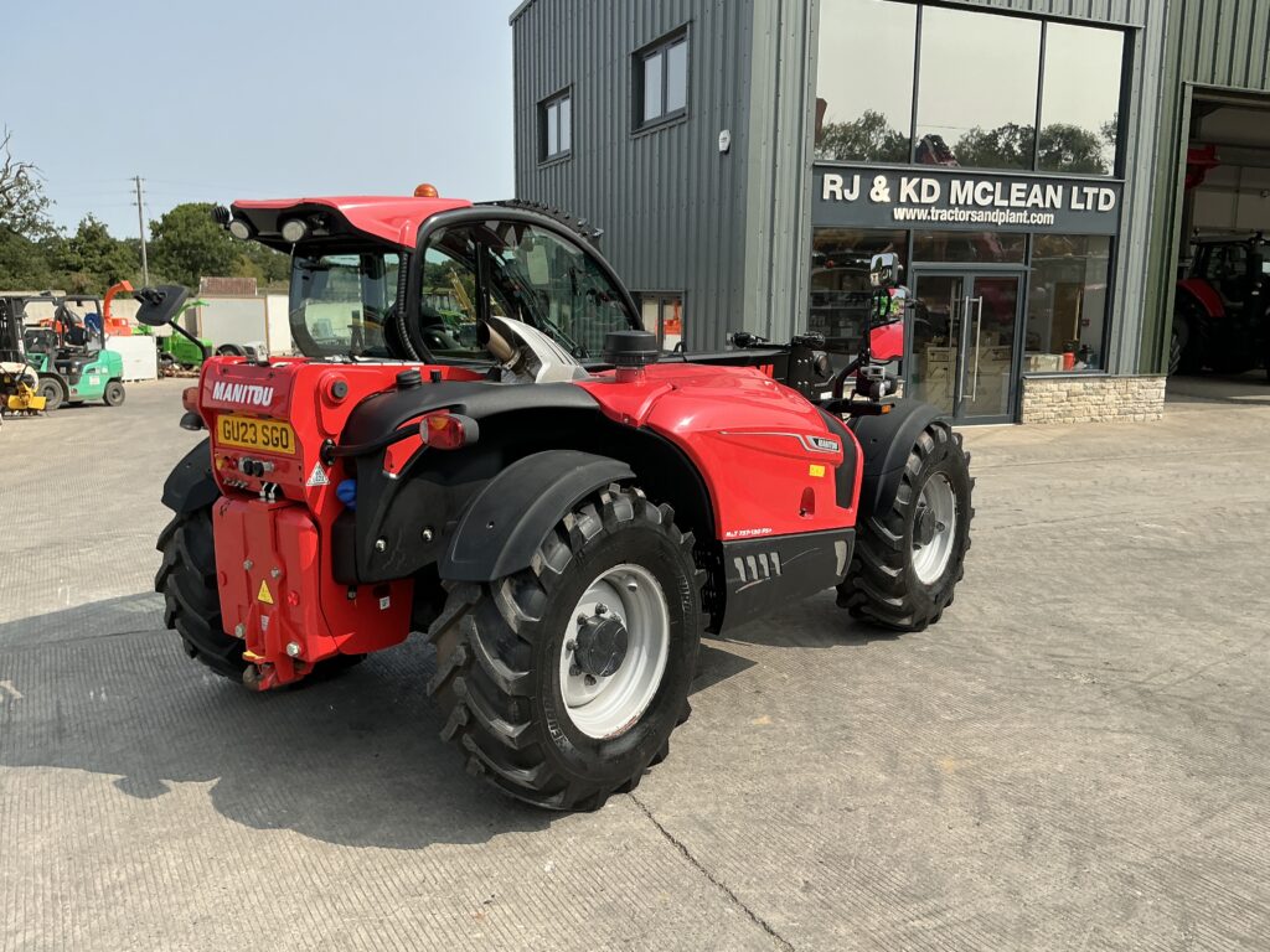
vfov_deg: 49.7
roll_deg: -0.4
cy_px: 476
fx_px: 1027
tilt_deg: -9.2
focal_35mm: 28
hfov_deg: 63.4
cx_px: 635
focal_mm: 3
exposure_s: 1/1342
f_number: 1.8
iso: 25
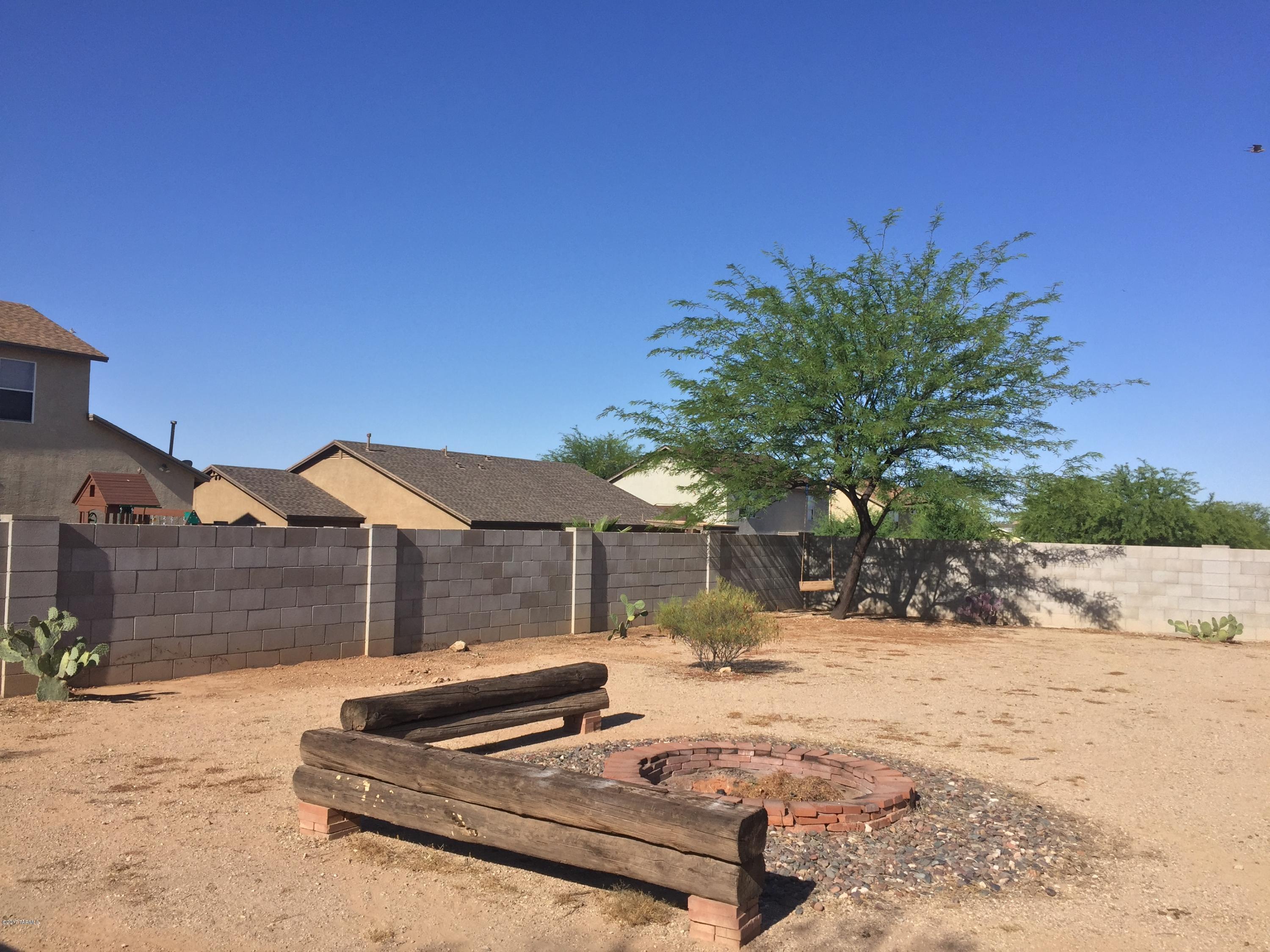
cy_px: 476
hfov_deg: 61.7
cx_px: 635
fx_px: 1064
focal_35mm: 29
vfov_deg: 48.2
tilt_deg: +3.3
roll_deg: -1.9
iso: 32
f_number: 2.2
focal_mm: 4.15
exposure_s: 1/2475
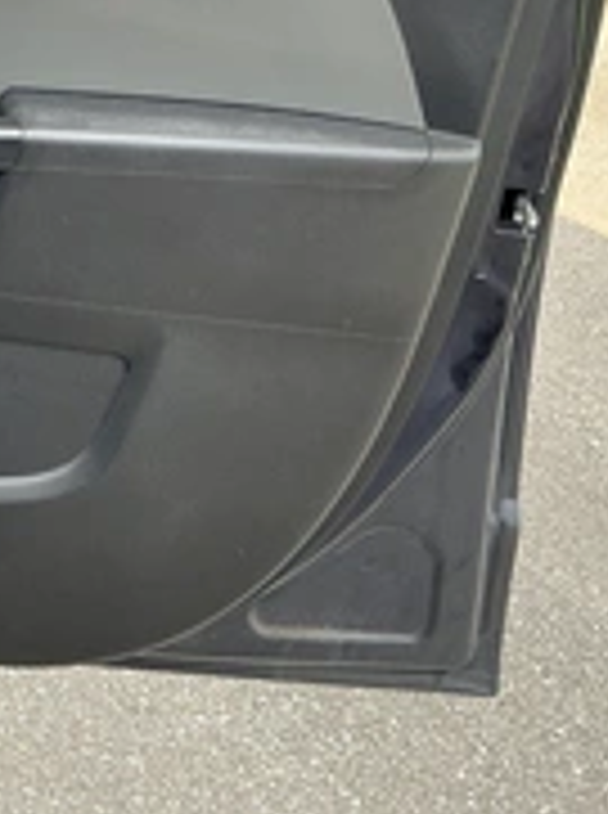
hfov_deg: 21.7
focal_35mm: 62
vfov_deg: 30.5
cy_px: 166
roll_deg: -0.6
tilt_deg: -19.9
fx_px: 1457
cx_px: -144
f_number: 1.8
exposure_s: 1/333
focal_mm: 3
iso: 25
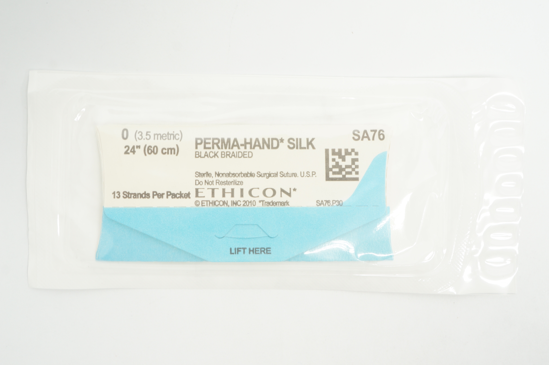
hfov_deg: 46.4
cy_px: 182
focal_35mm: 42
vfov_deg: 31.8
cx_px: 274
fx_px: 640
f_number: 8
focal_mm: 28
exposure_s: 1/15
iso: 400
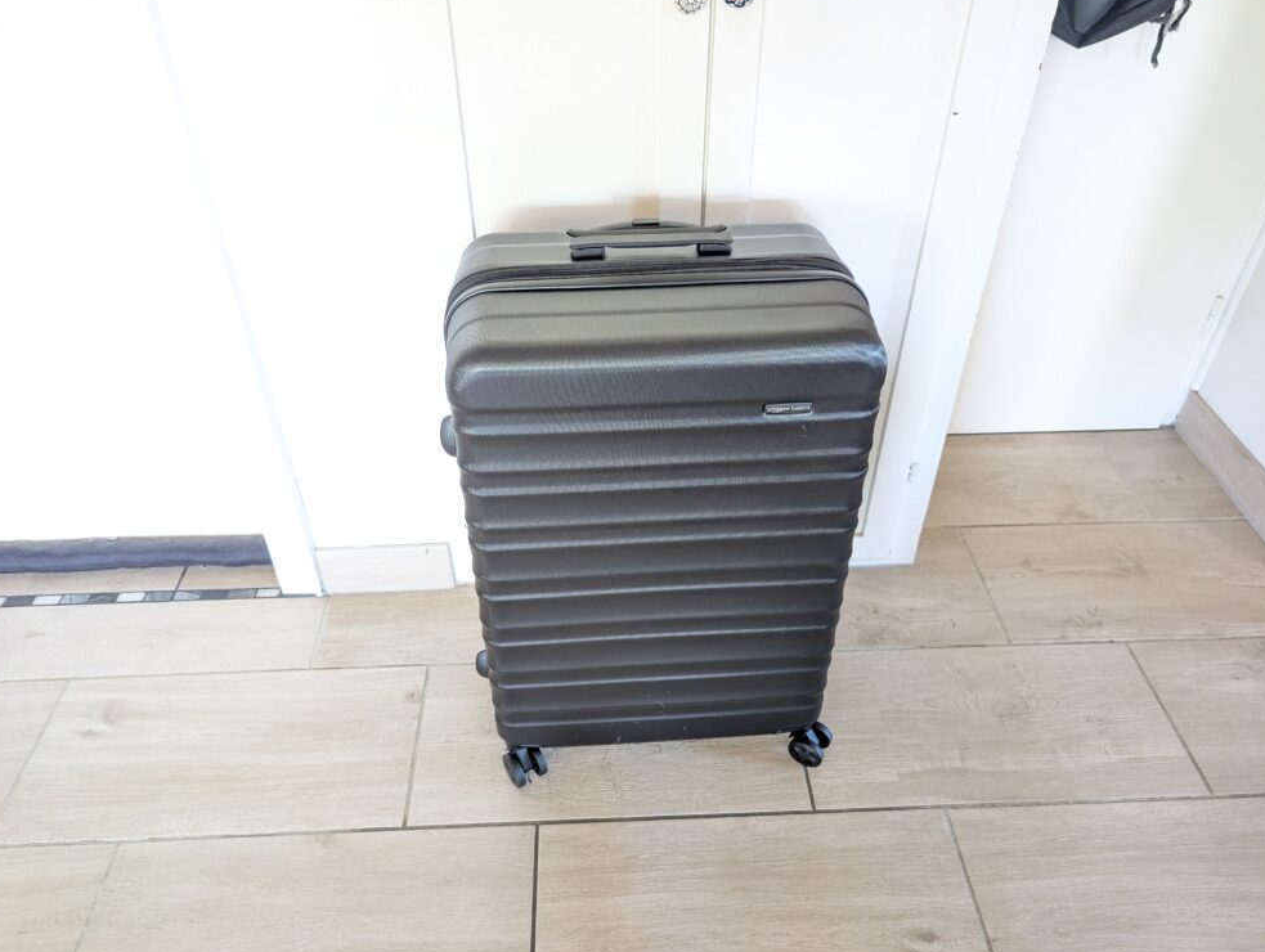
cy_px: 477
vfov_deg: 55.0
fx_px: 915
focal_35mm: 25
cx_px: 642
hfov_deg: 69.3
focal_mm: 6.9
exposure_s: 1/40
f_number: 1.68
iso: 883
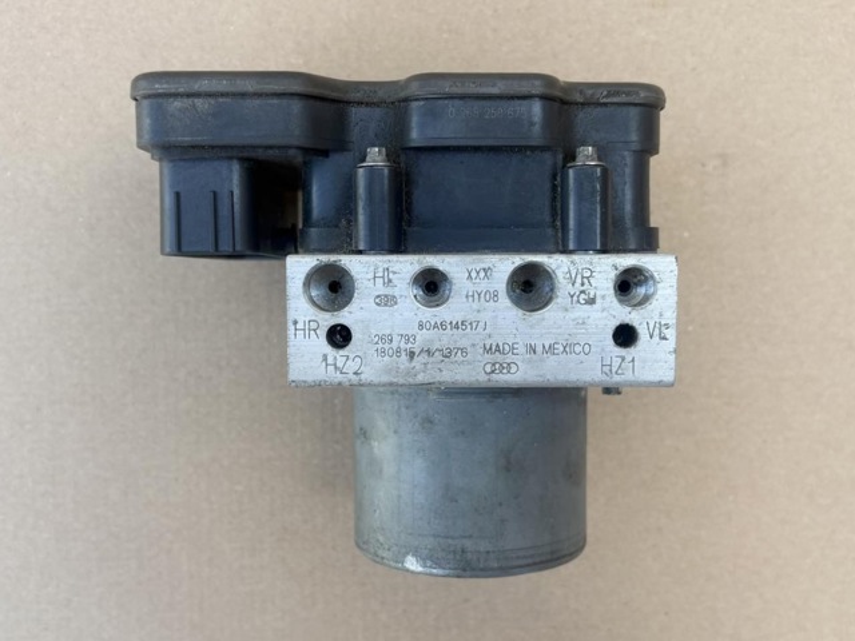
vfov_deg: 53.1
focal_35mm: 26
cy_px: 320
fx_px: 642
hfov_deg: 67.3
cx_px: 428
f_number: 1.6
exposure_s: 1/367
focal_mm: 5.96
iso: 50
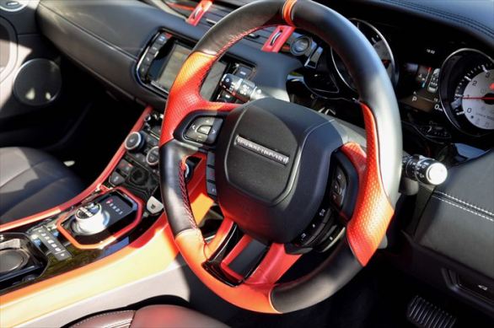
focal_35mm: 45
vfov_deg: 29.8
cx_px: 247
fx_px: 617
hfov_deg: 43.7
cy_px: 164
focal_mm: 30
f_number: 5.6
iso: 500
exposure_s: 1/80
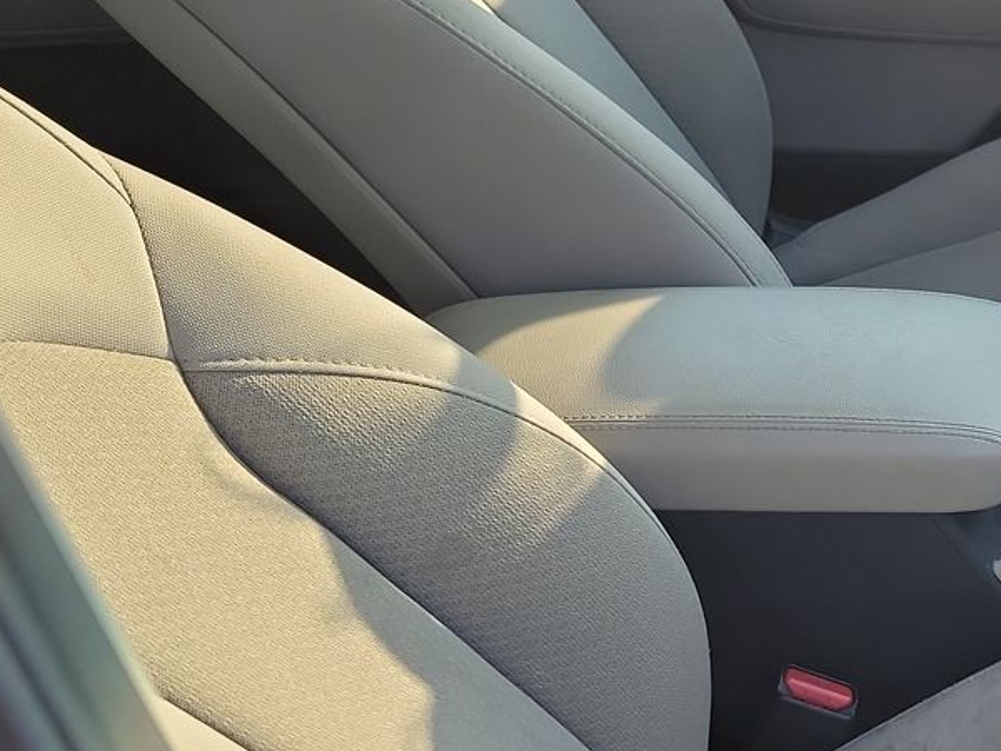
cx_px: 1183
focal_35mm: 64
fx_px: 1851
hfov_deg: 27.0
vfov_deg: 22.9
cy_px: 462
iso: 55
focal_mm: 6.7
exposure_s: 1/119
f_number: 1.8
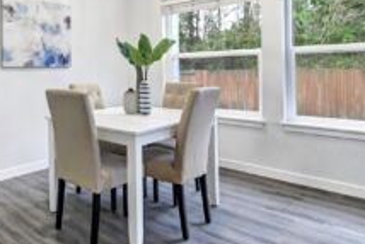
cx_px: 58
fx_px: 284
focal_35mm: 28
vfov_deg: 45.3
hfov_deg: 58.8
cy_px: 69
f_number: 11
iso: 4000
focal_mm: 10
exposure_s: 1/10
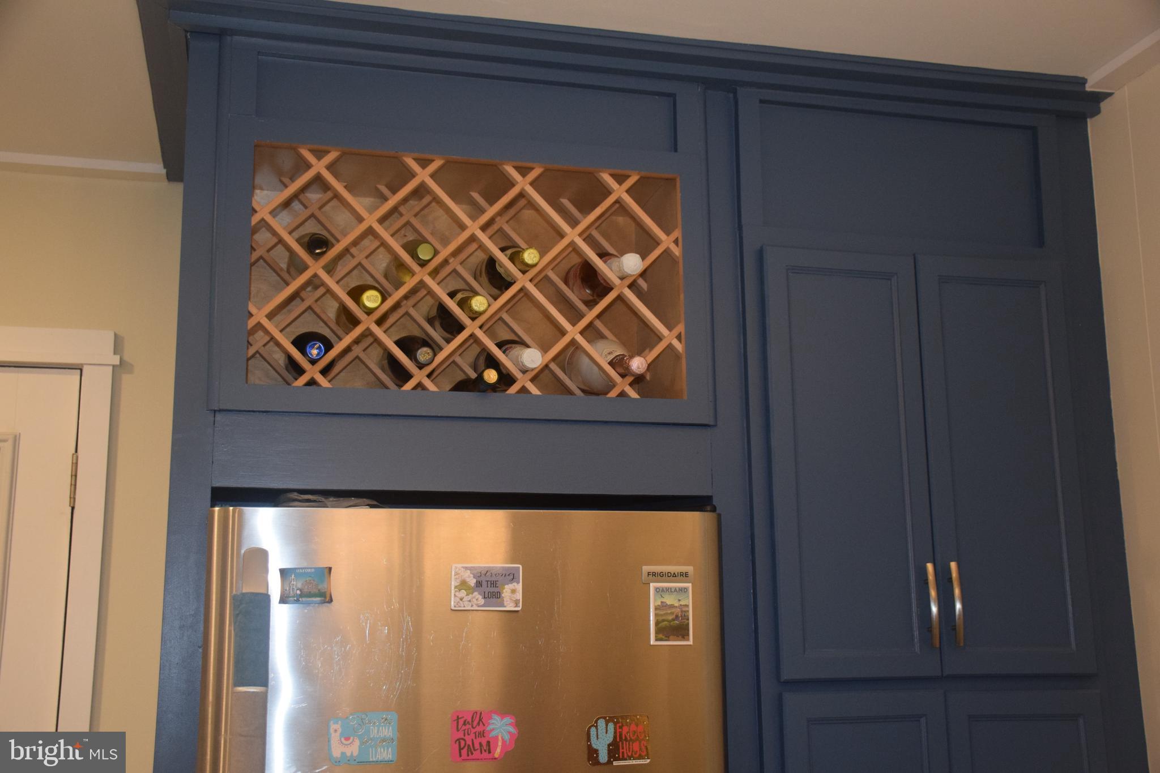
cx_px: 580
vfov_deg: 33.0
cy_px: 386
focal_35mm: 40
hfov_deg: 47.9
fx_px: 1305
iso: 1600
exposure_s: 1/60
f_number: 4
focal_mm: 27
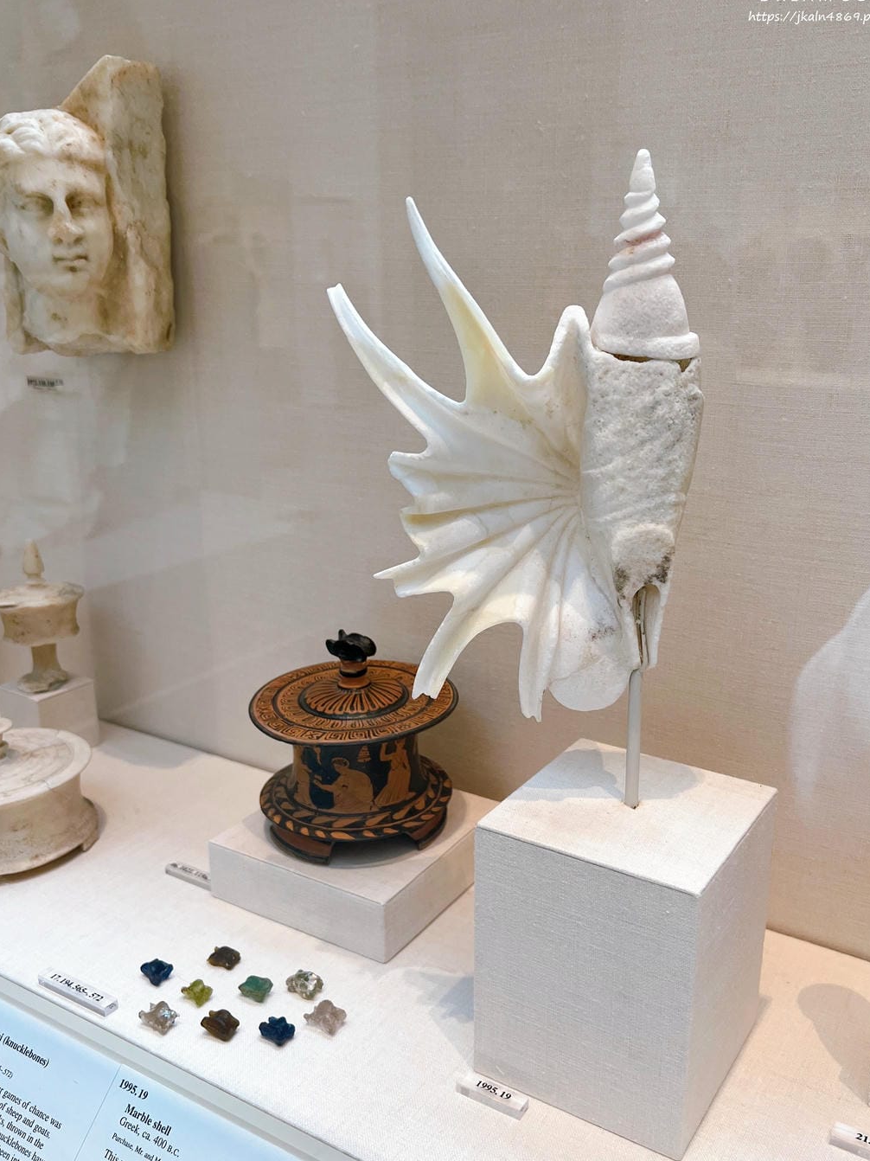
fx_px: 1039
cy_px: 607
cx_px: 488
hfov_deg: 45.3
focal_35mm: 31
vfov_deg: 58.3
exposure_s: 1/120
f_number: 1.5
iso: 100
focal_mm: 5.7
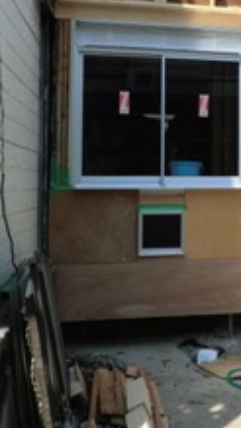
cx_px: 306
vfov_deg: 35.8
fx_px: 660
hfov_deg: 19.3
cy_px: 160
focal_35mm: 58
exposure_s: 1/1000
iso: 50
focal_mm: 4.7
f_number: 2.8
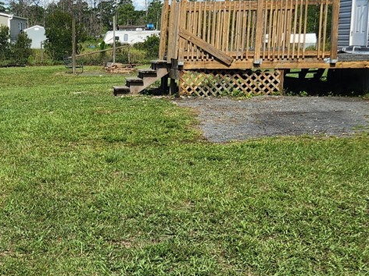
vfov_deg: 18.9
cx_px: 18
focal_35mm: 78
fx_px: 831
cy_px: 177
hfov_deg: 24.1
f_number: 1.8
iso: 20
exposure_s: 1/1019
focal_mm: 5.4
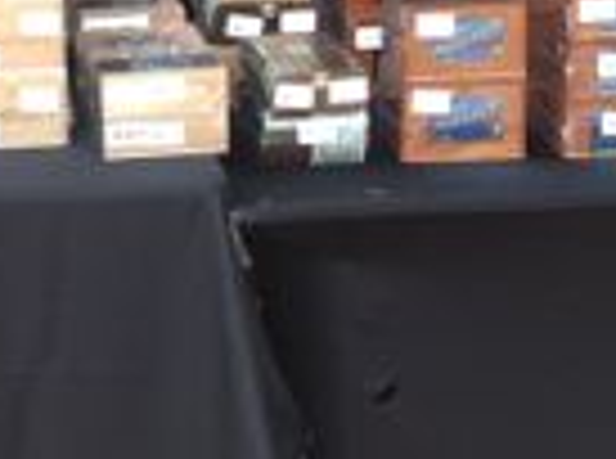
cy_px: -180
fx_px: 2574
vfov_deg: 9.9
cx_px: -13
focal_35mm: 145
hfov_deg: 13.4
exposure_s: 1/120
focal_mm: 4.12
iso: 50
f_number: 2.4
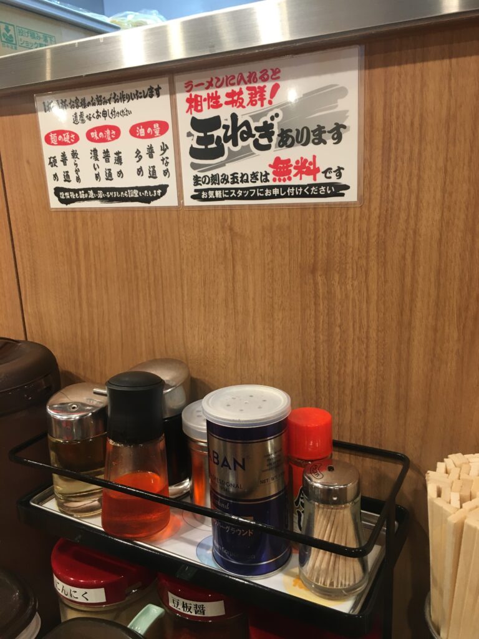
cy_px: 320
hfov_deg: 48.2
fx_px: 535
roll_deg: +0.9
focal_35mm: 29
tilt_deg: -13.7
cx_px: 240
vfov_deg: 61.7
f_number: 2.2
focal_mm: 4.15
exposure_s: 1/33
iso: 50
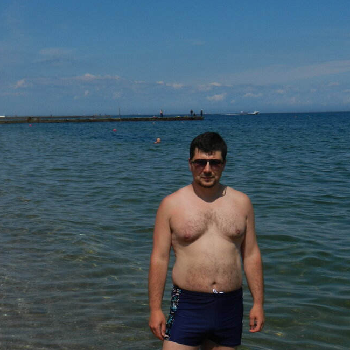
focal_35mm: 62
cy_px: 241
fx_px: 709
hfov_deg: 27.7
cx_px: 145
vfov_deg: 27.5
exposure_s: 1/800
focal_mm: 6.9
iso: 160
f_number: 8
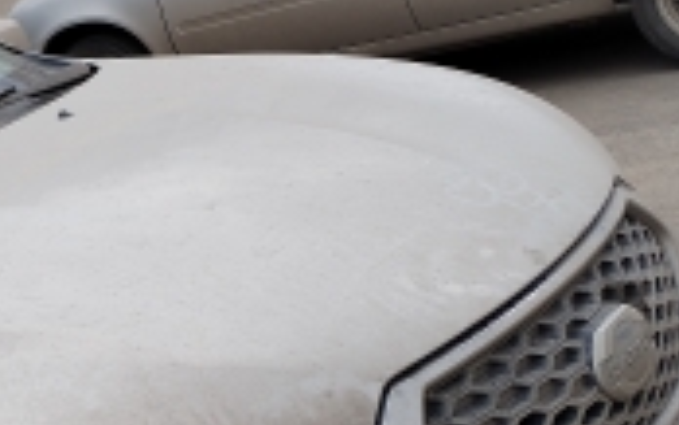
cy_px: 433
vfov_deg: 14.2
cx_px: -109
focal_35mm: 91
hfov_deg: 21.4
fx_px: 1685
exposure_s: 1/179
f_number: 1.8
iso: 100
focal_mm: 4.75
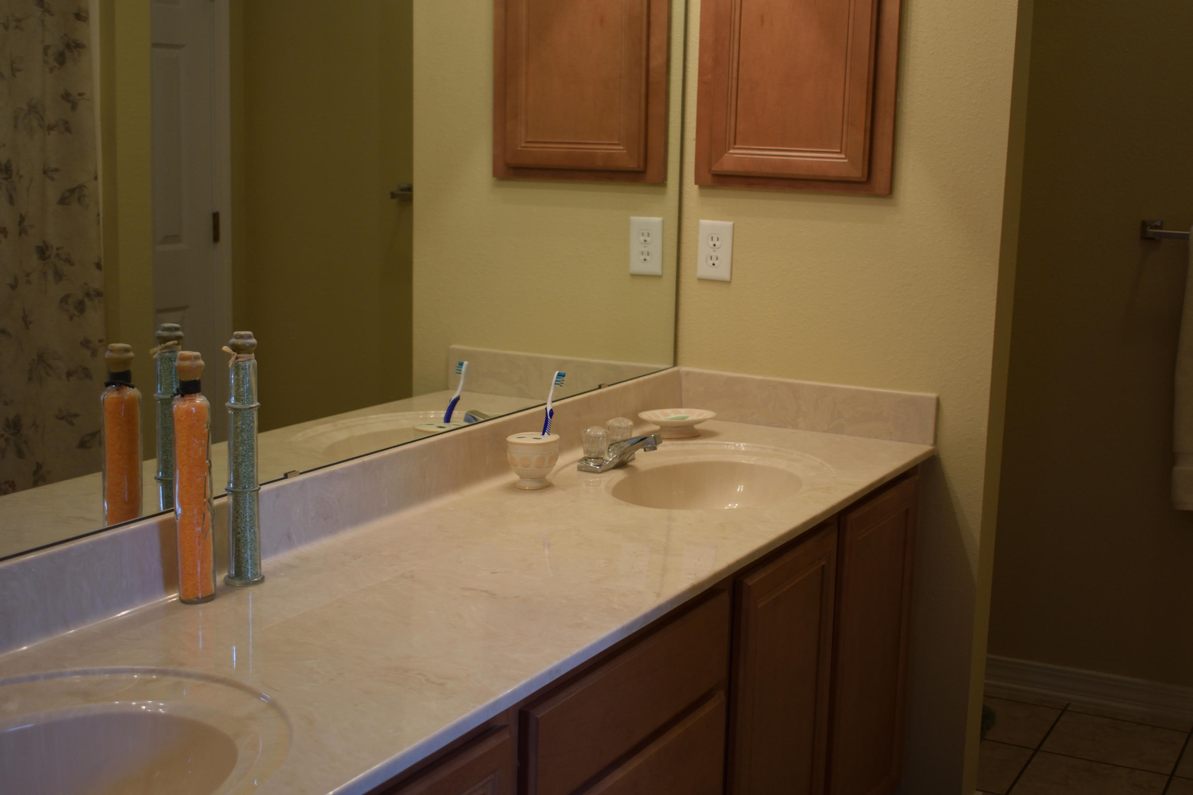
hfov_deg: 41.1
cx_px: 596
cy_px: 398
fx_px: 1591
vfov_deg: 28.1
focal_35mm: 48
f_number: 4.5
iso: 400
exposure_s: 1/60
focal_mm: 32
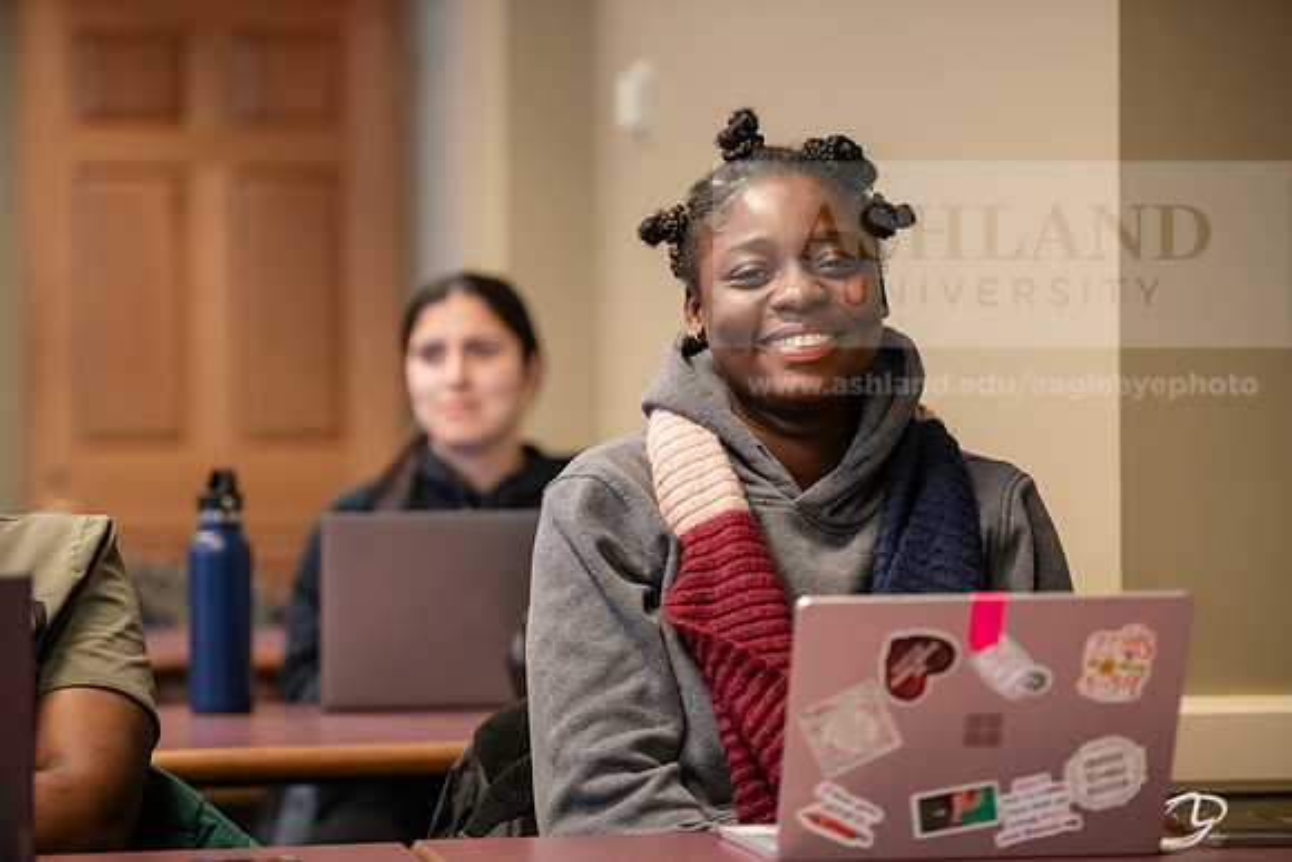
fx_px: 3949
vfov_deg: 12.5
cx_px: 646
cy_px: 431
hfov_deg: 18.6
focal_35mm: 110
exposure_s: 1/250
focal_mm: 110
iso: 3200
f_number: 2.8
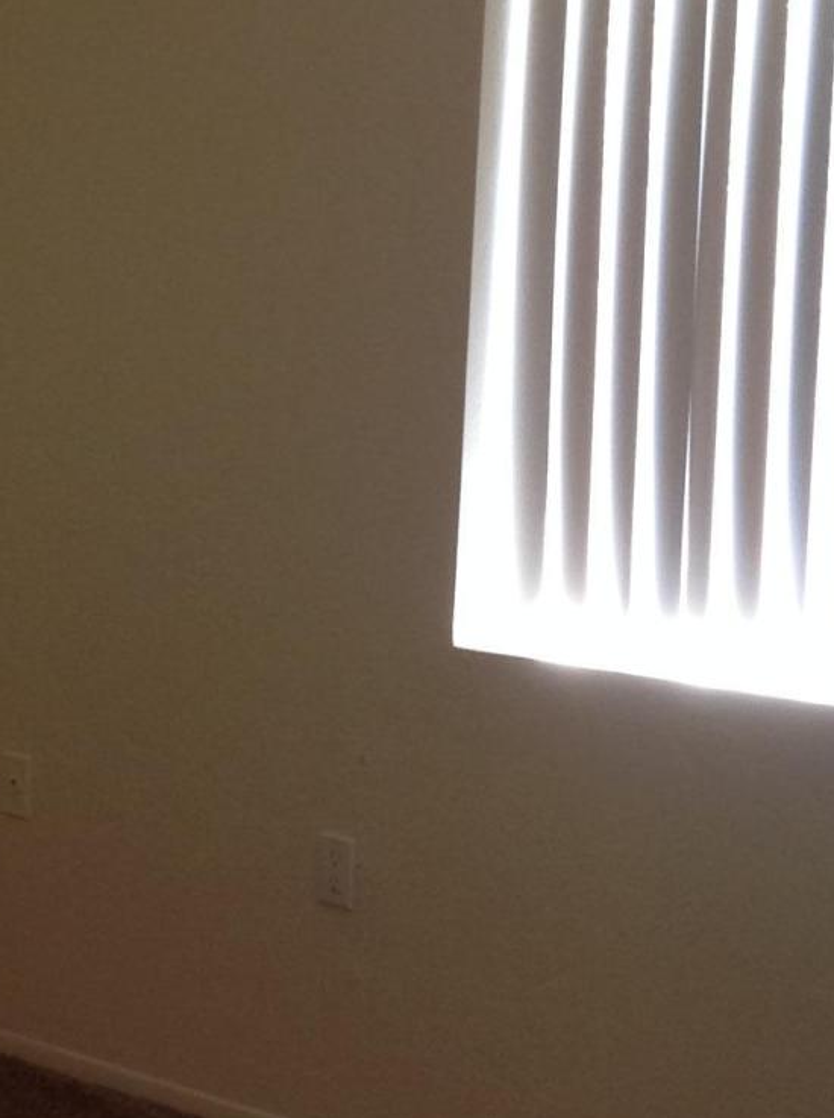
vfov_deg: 20.7
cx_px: 64
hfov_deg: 15.3
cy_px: 495
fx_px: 3062
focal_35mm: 95
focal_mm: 4.28
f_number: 2.4
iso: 100
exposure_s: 1/15
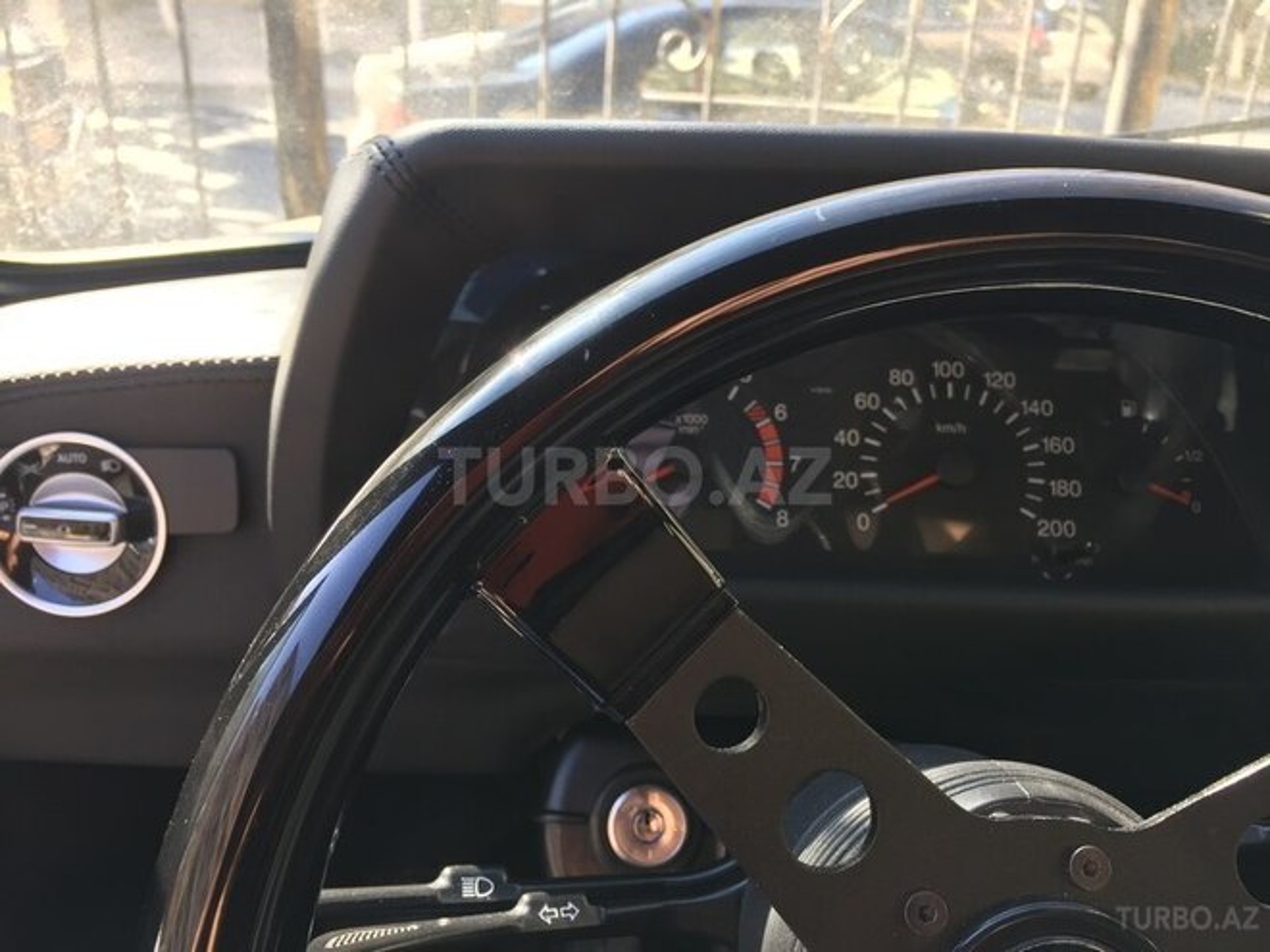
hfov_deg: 61.7
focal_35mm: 29
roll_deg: -3.2
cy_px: 476
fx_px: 1064
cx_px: 635
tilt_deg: -24.0
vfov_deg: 48.2
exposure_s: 1/100
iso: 40
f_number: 2.2
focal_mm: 4.15
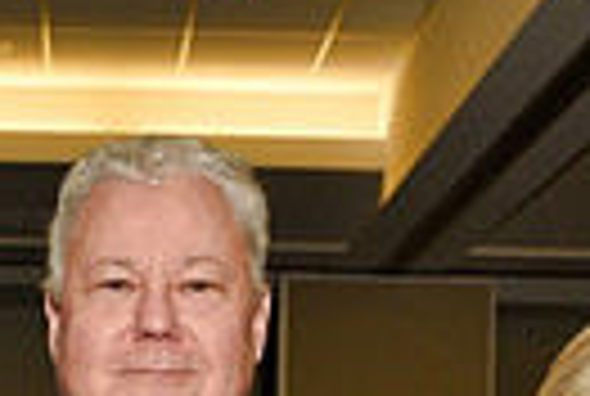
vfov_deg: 9.3
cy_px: 839
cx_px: 135
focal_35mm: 137
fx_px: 2250
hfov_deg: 14.9
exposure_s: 1/60
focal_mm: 31
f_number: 5
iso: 200
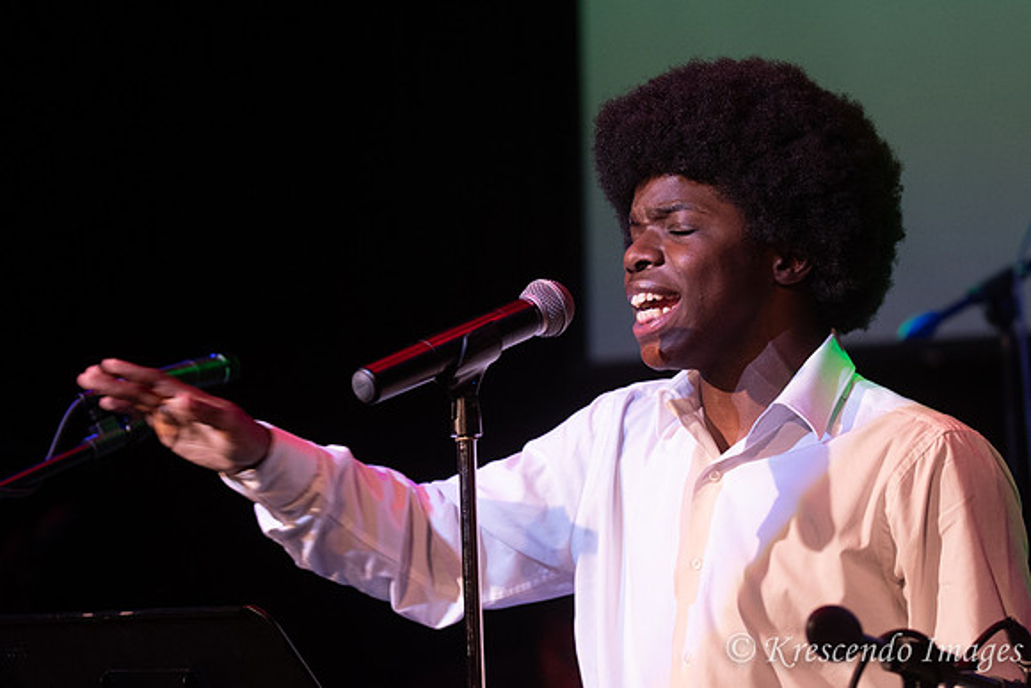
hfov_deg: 13.9
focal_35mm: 147
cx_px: 562
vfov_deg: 9.3
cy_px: 313
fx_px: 4217
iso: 1600
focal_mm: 90
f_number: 2.8
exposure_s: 1/200
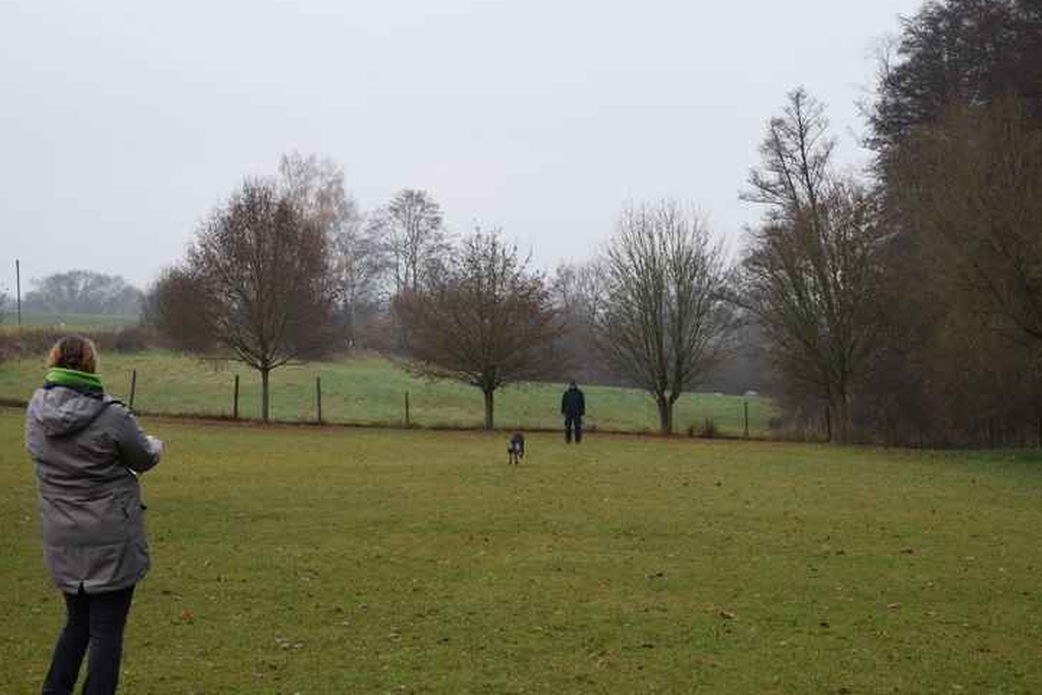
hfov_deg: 22.2
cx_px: 529
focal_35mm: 92
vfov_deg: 14.9
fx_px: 2650
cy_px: 341
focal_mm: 55
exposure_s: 1/250
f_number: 8
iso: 400
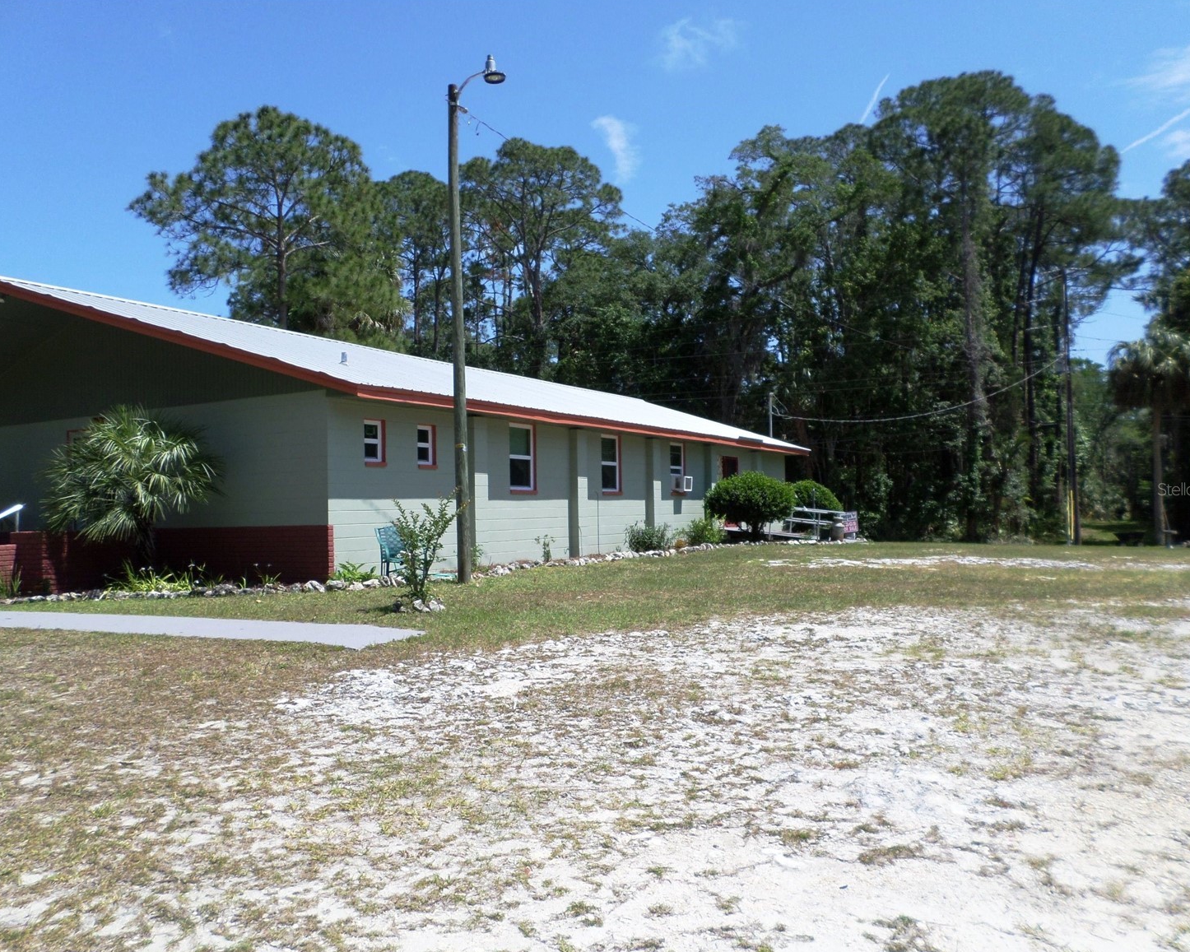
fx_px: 951
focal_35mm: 27
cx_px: 577
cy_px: 489
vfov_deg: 53.2
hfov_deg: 64.1
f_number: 2.5
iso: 80
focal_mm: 4.5
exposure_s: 1/1500
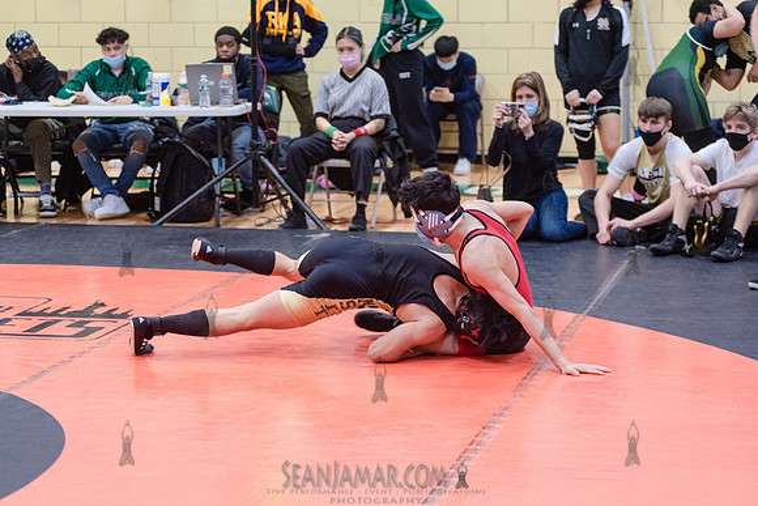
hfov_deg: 22.3
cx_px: 379
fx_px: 1923
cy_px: 253
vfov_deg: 15.0
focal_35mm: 91
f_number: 3.5
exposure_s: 1/400
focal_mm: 80
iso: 4000
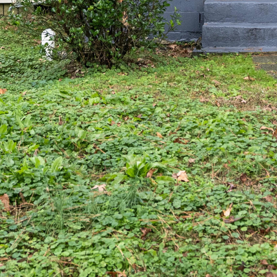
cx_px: 201
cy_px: -55
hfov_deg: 17.5
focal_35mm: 99
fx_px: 896
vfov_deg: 16.8
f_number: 6.3
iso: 500
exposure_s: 1/50
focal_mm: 32
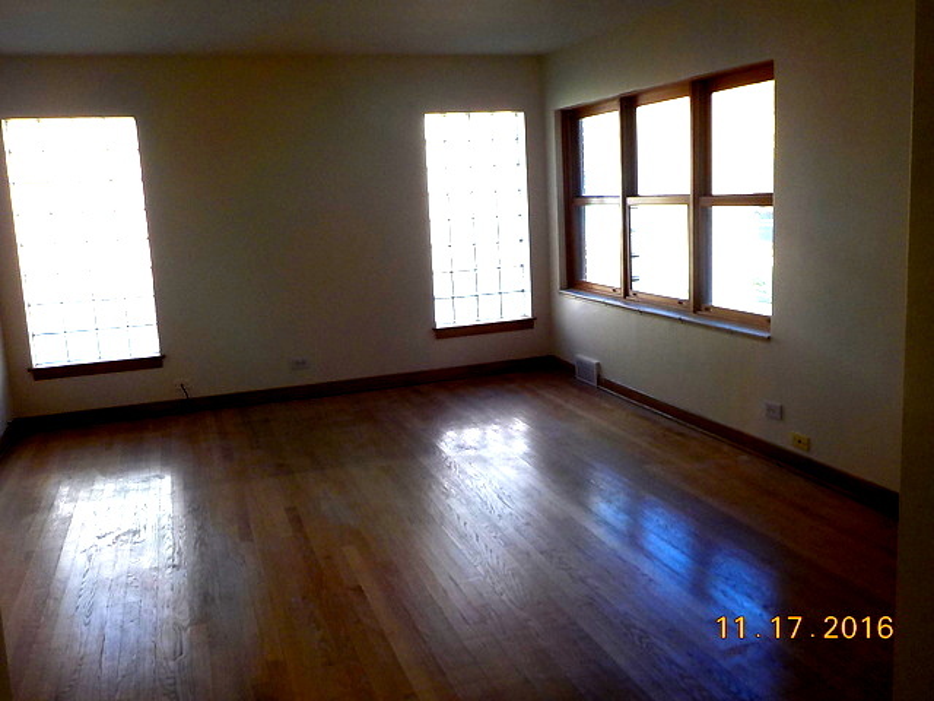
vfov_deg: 46.8
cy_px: 350
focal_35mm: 30
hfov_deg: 60.0
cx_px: 467
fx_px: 809
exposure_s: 1/125
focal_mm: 4.1
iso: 125
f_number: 3.3
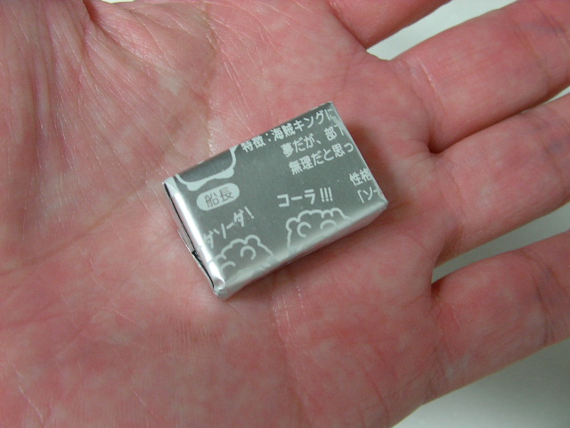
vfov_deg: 37.7
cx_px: 285
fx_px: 626
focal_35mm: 38
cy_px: 214
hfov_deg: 49.0
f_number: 3.5
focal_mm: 5.8
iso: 100
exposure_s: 1/11.5
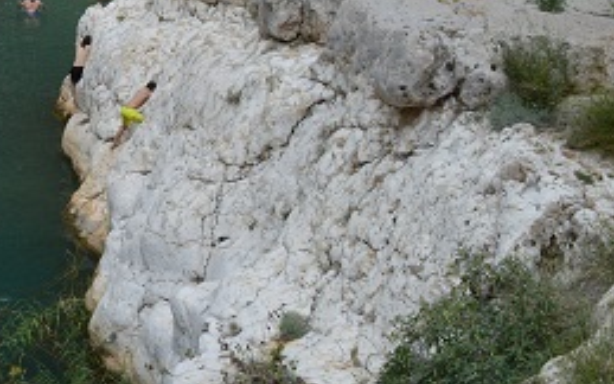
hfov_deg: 21.2
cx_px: -263
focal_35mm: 85
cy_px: 158
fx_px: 1423
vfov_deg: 15.4
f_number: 10
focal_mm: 18
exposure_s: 1/200
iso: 400
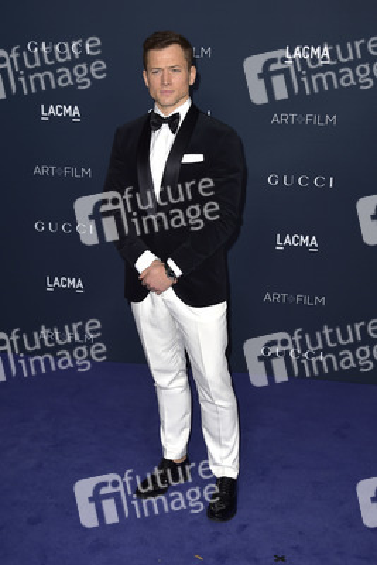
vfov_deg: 38.2
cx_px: 188
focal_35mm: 52
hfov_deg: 26.0
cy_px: 282
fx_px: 816
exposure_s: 1/250
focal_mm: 52
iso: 500
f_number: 6.3
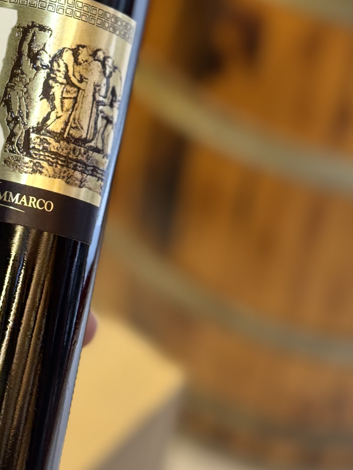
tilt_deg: -42.8
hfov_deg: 14.0
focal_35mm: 104
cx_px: -14
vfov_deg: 18.7
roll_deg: -2.6
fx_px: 1414
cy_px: 96
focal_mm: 6.76
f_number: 1.78
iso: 80
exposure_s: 1/50
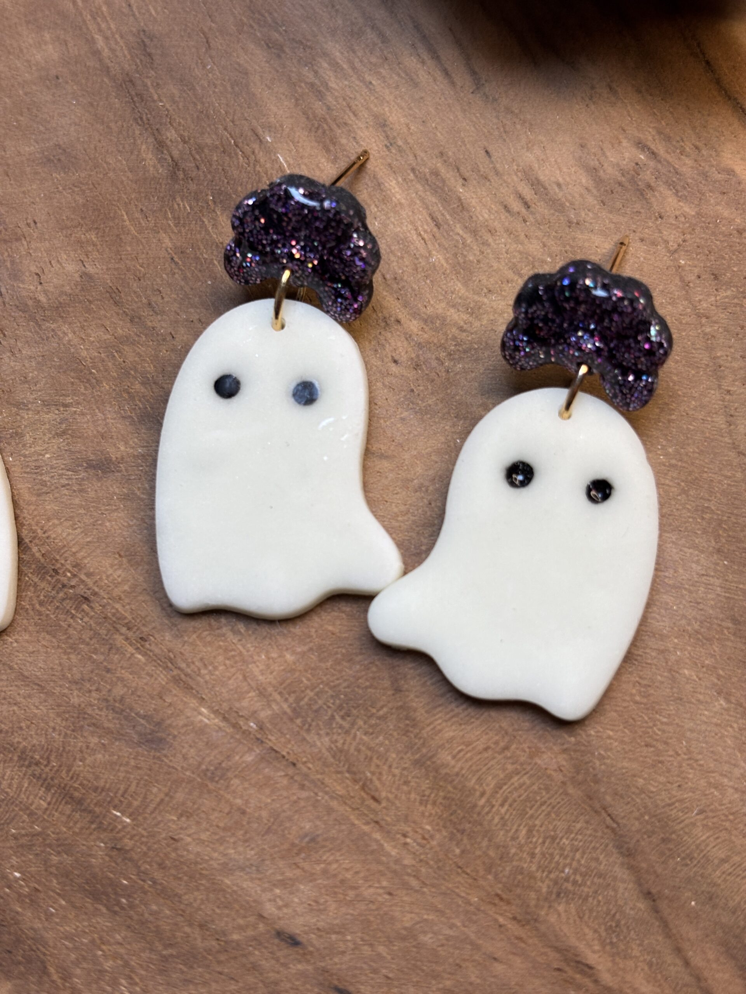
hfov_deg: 28.0
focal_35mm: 52
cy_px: 497
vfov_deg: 36.8
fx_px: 1494
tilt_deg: -74.0
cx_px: 373
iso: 50
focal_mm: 5.96
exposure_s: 1/84
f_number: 1.6
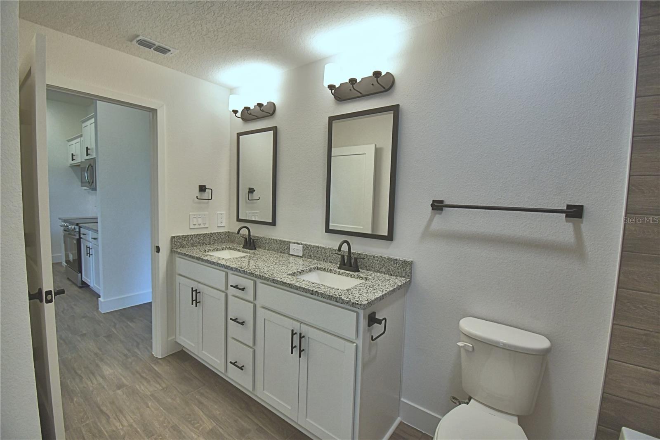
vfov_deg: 77.3
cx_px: 330
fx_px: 275
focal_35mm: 15
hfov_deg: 100.4
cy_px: 220
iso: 360
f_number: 4.5
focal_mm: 10
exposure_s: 1/125
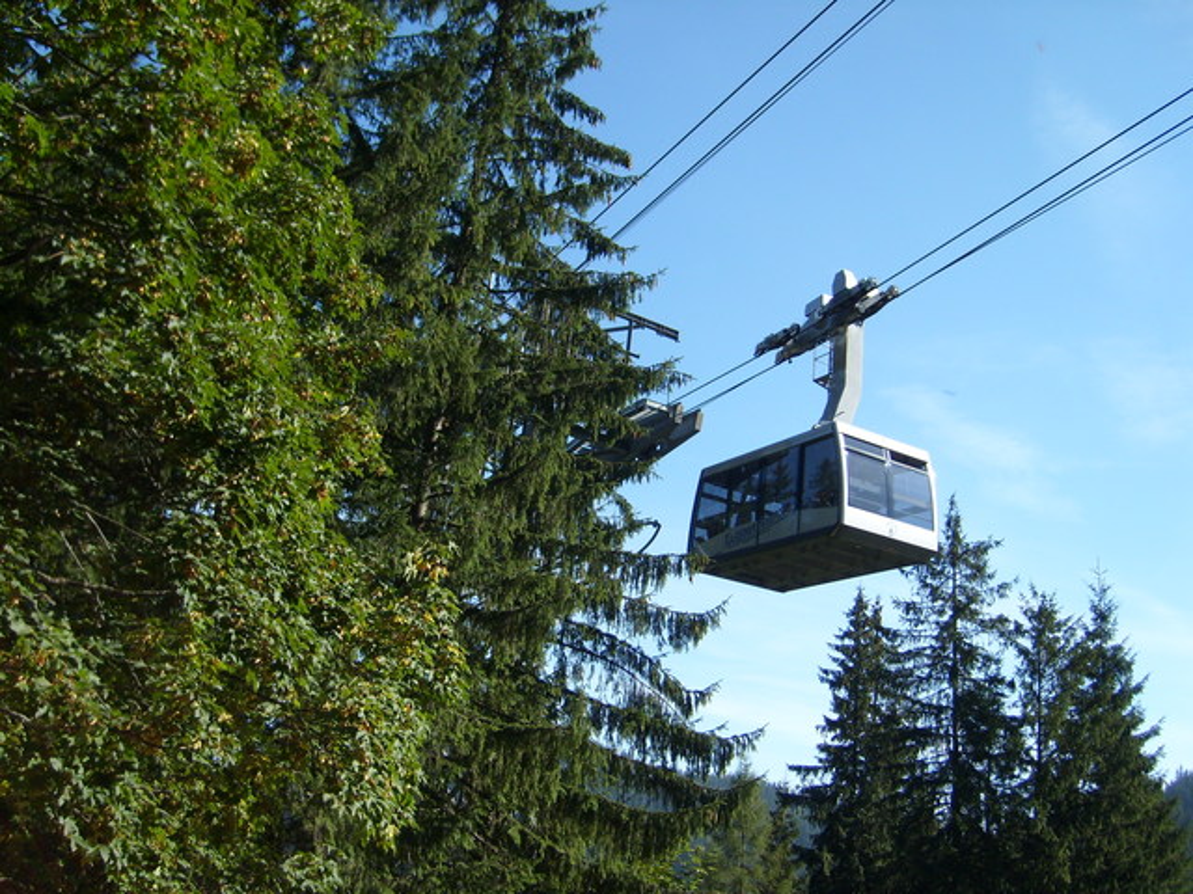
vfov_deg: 40.7
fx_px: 1206
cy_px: 447
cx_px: 596
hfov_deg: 52.6
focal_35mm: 35
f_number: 7.1
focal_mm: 5.8
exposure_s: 1/209
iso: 50
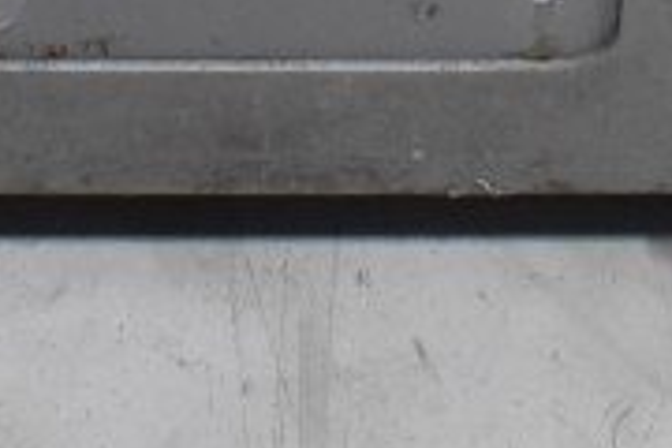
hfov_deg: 8.6
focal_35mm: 240
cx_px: 235
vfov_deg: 5.4
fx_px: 4480
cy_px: -911
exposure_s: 1/25
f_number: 5
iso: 1600
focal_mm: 24
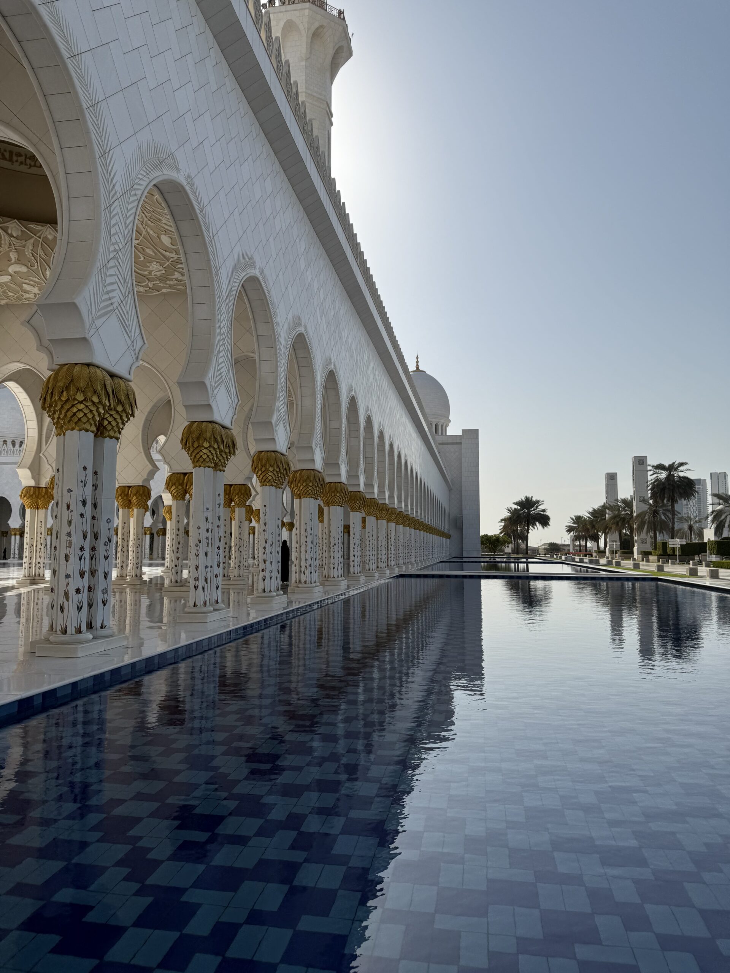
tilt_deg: +9.1
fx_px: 675
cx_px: 365
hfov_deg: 56.8
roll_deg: +2.6
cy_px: 486
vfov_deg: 71.6
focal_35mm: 24
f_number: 1.78
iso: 80
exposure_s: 1/11905
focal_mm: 6.76
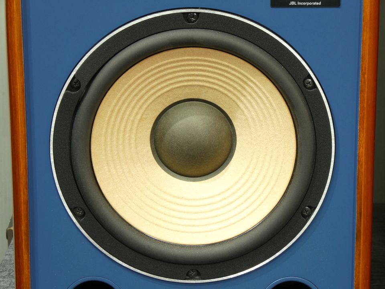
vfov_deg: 12.9
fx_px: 1279
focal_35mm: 115
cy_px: 144
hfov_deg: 17.1
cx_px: 192
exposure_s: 1/2
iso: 100
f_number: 5.1
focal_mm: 20.6
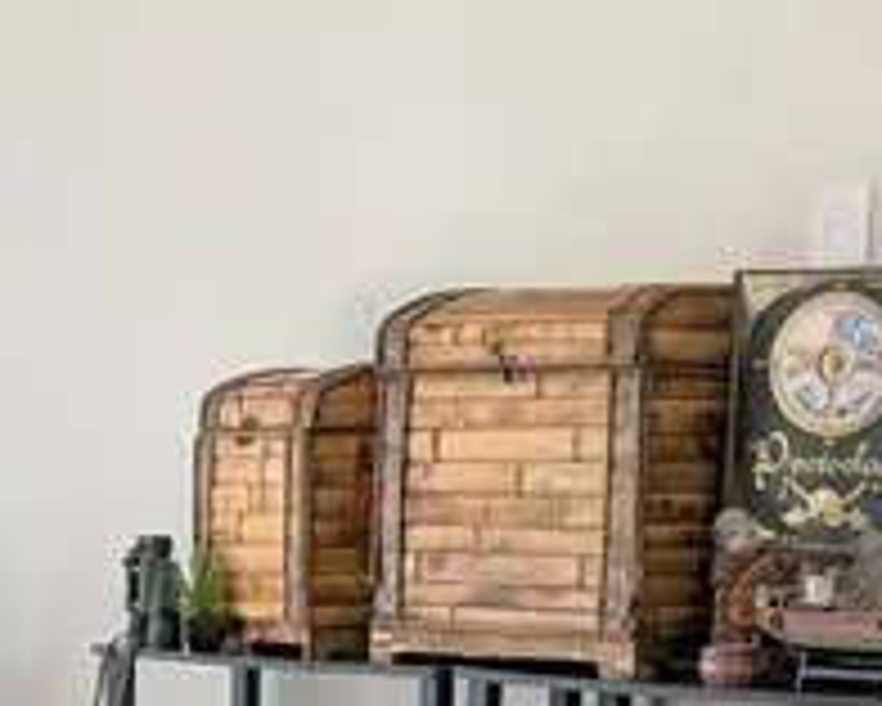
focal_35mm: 122
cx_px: -191
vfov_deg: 12.3
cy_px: 895
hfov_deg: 15.2
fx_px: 3186
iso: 23
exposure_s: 1/1271
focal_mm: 6.9
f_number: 1.68
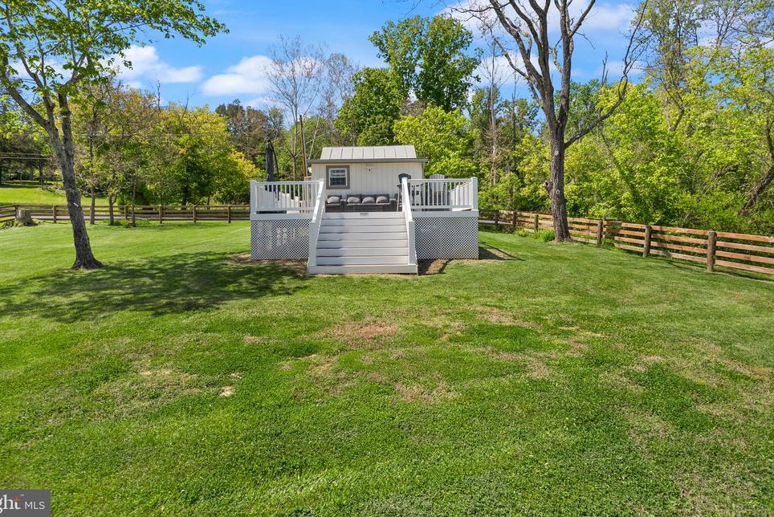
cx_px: 373
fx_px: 366
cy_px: 244
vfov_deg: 70.5
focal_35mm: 17
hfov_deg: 93.2
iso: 800
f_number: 9
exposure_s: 1/400
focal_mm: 16
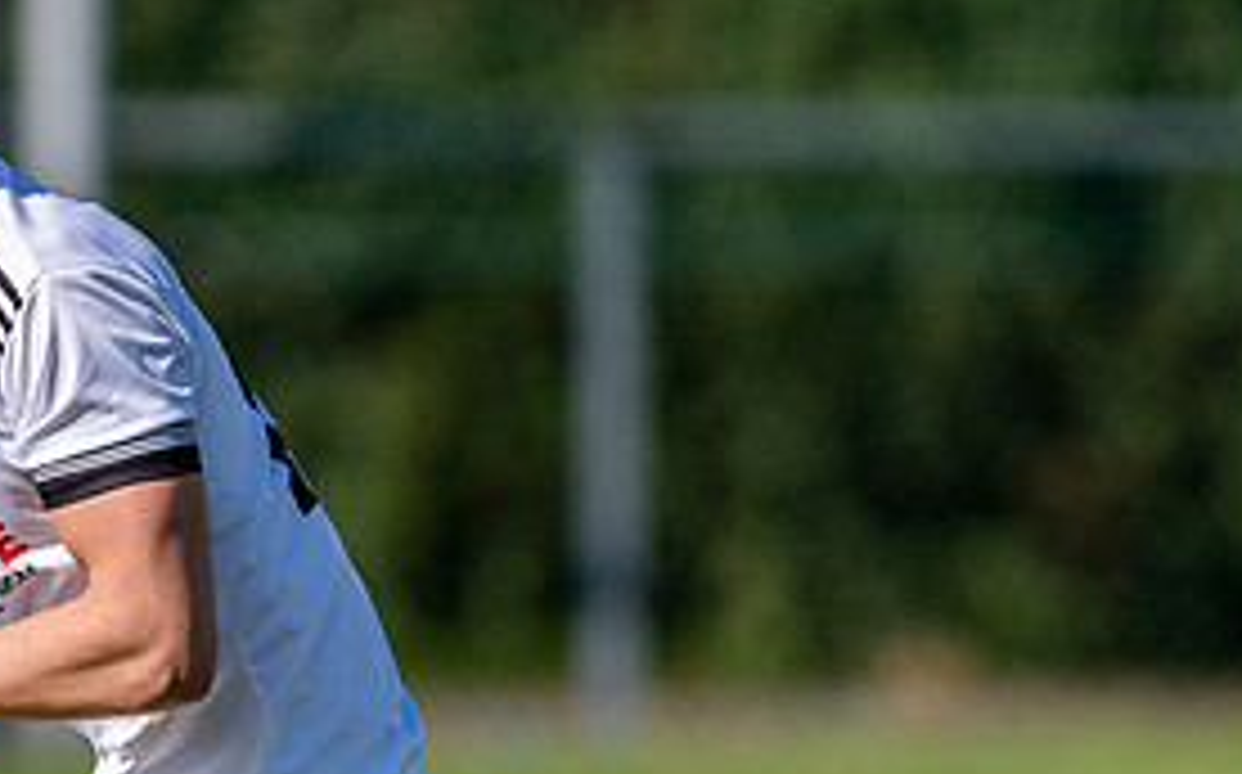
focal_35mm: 1345
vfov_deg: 1.0
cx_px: -24
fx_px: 45489
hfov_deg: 1.6
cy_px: 629
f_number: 2.8
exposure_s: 1/2500
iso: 100
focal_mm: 300
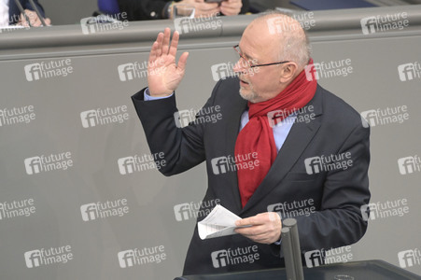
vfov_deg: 3.0
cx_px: 210
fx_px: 5375
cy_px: 140
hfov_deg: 4.5
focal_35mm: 460
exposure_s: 1/400
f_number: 5.6
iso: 10000
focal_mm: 460
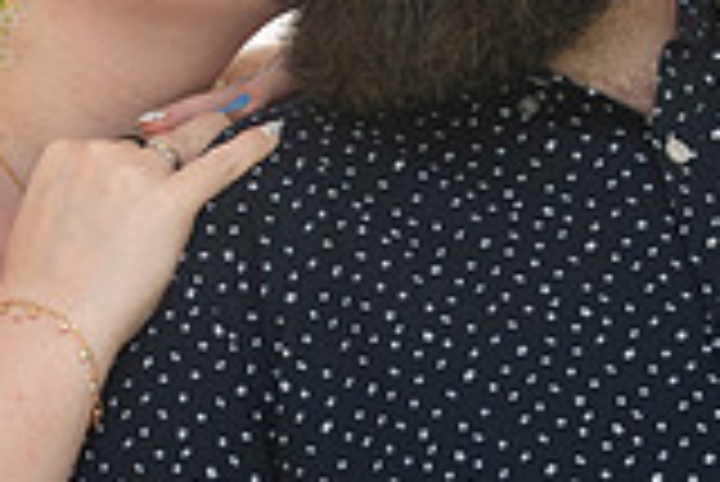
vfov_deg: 3.5
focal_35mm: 389
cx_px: 188
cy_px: 197
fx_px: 7787
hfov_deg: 5.3
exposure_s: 1/200
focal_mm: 85
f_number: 5
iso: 640
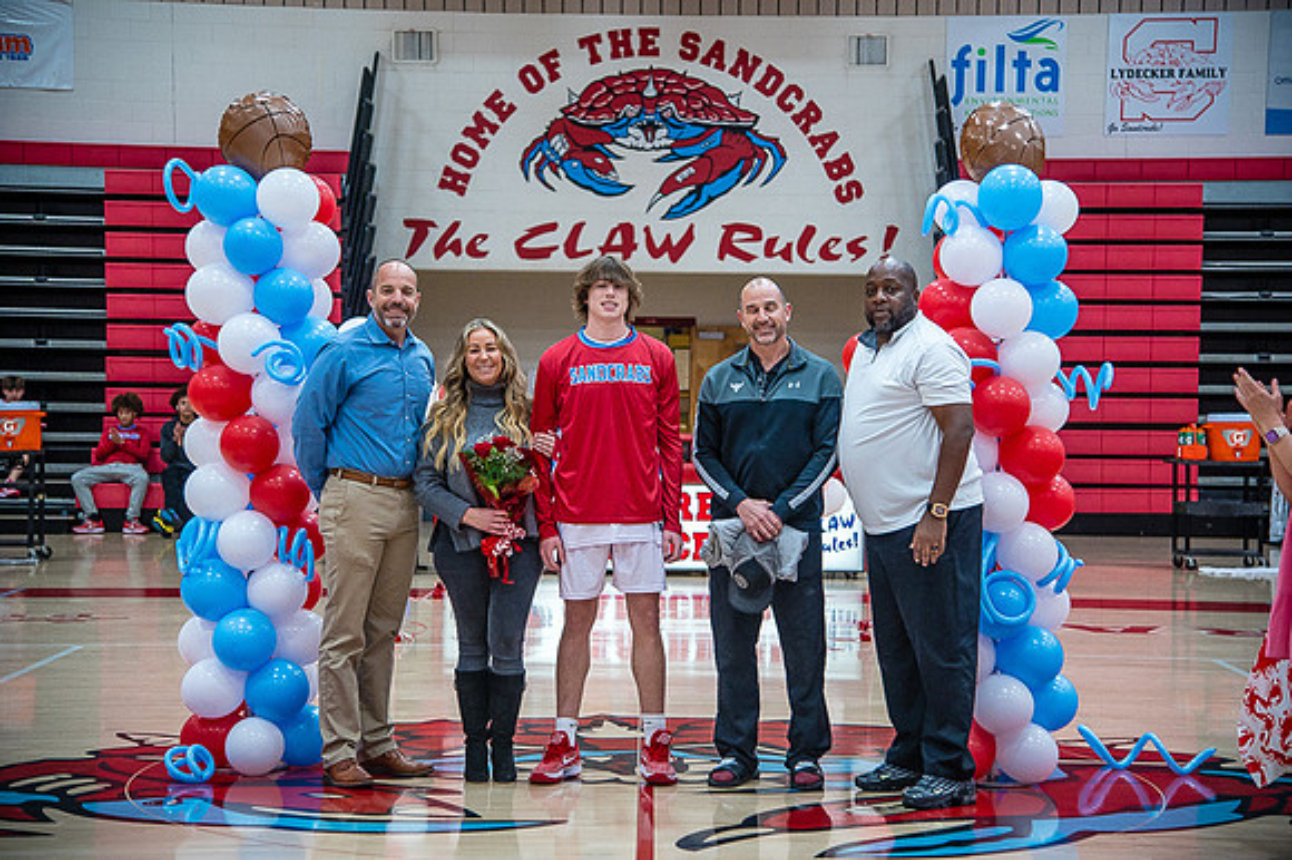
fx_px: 2511
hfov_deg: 28.9
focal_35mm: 70
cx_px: 646
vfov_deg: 19.4
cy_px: 430
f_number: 4
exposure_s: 1/320
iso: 2000
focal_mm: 70
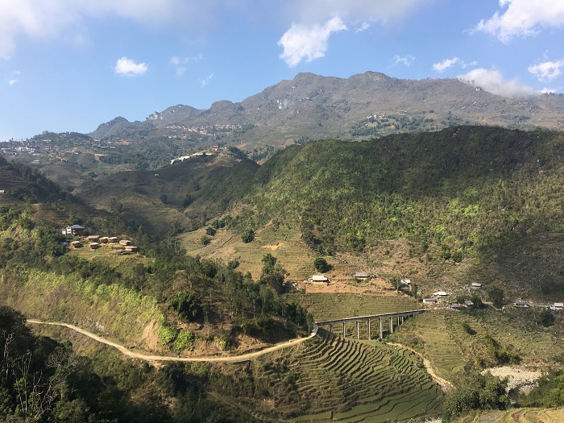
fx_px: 472
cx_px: 282
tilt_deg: +1.0
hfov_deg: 61.7
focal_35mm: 29
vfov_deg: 48.2
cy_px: 212
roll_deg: +0.5
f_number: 2.2
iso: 25
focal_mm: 4.15
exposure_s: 1/962
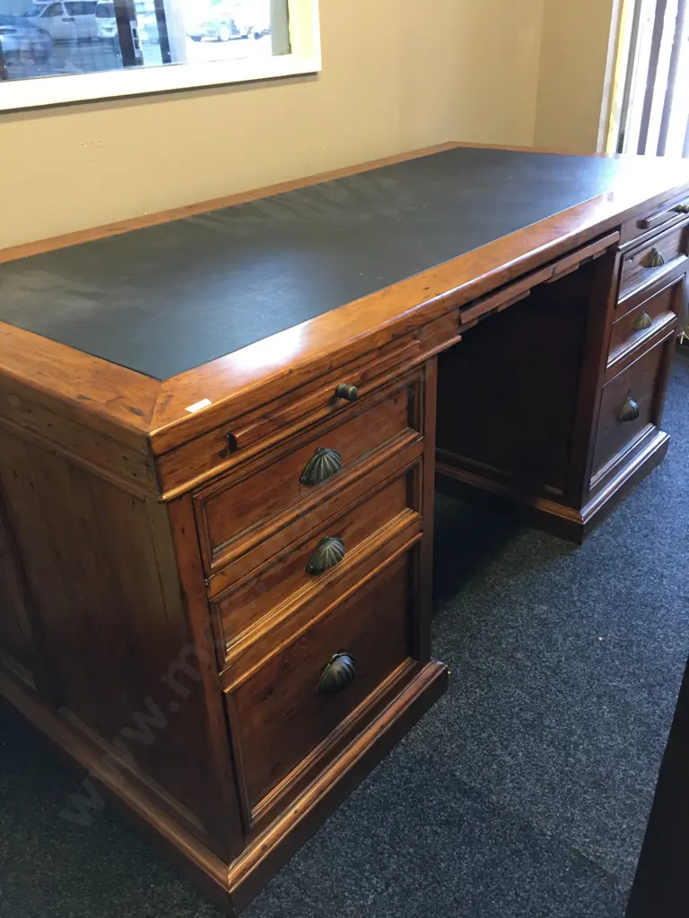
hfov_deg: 48.2
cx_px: 344
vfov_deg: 61.7
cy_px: 459
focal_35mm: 29
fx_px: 770
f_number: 2.2
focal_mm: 4.15
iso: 100
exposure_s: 1/17
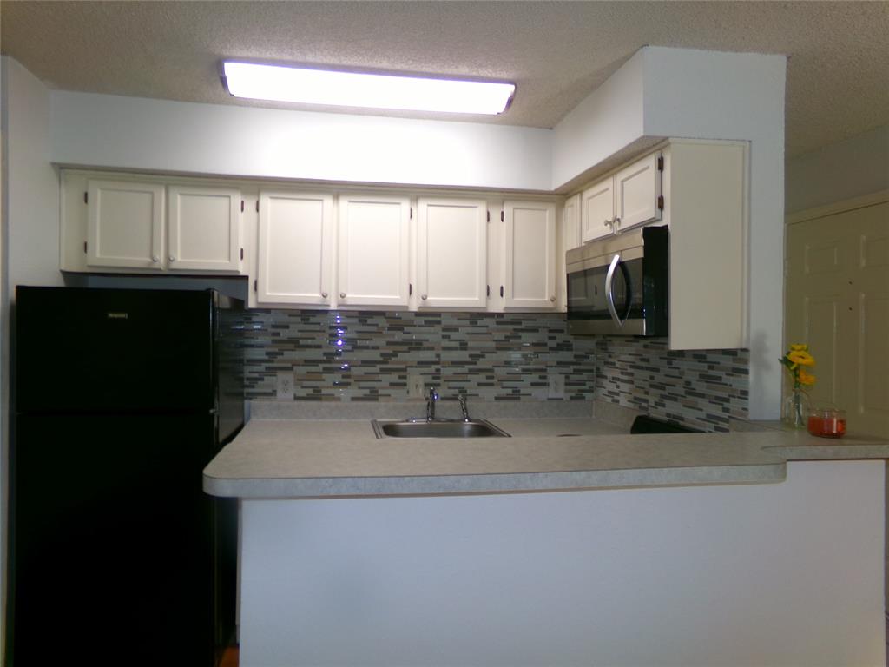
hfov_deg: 71.6
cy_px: 334
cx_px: 444
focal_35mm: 24
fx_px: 616
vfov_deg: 56.8
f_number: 3.7
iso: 118
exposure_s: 1/34
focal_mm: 4.3
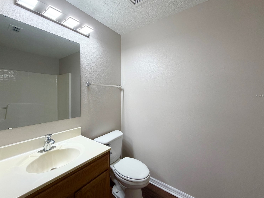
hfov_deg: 98.2
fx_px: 114
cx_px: 131
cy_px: 96
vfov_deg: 81.7
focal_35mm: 15
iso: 250
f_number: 2.2
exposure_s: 1/120
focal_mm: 2.22
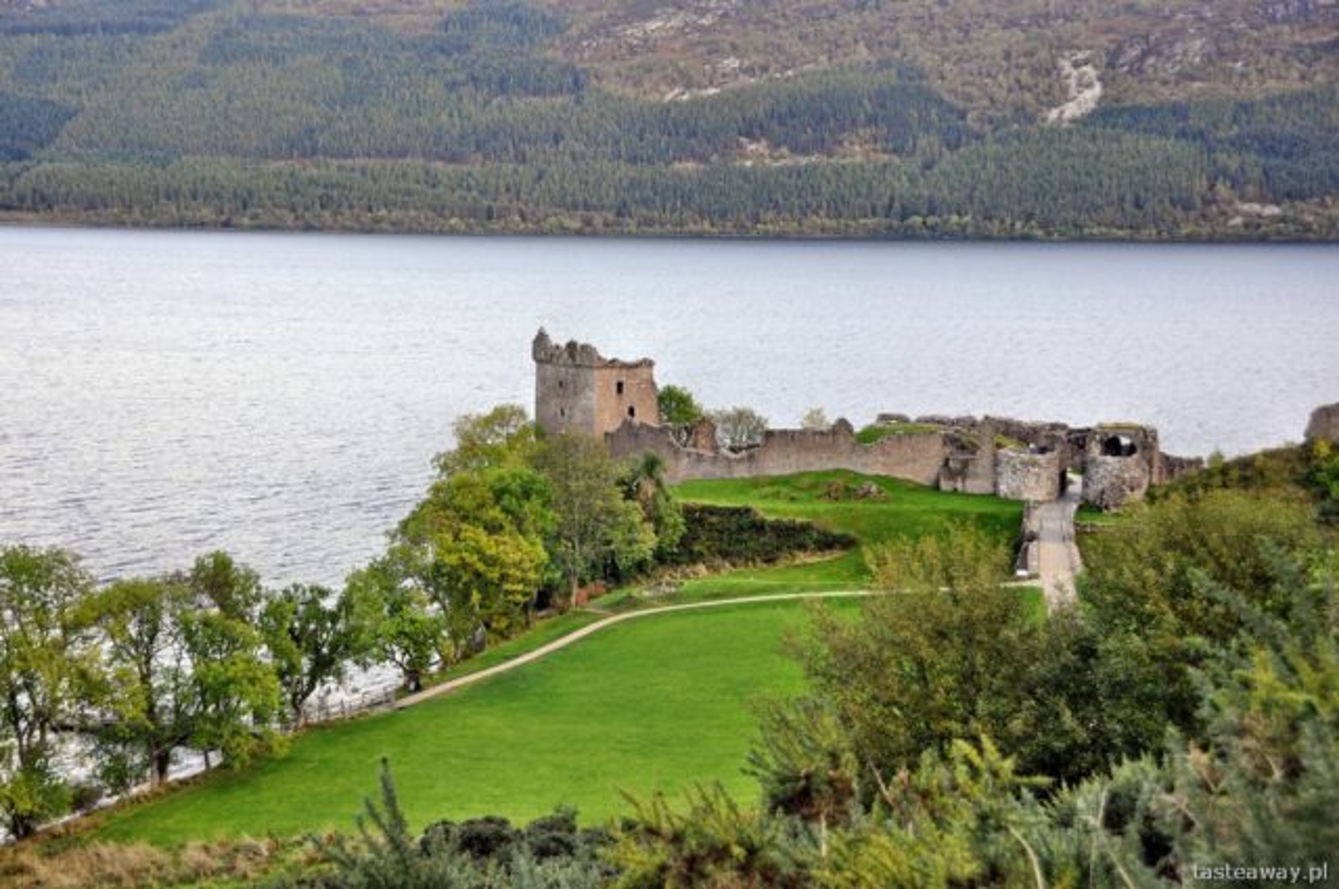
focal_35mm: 54
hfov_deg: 36.9
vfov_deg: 25.0
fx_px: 2006
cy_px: 444
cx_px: 670
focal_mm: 36
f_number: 4.5
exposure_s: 1/80
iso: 400
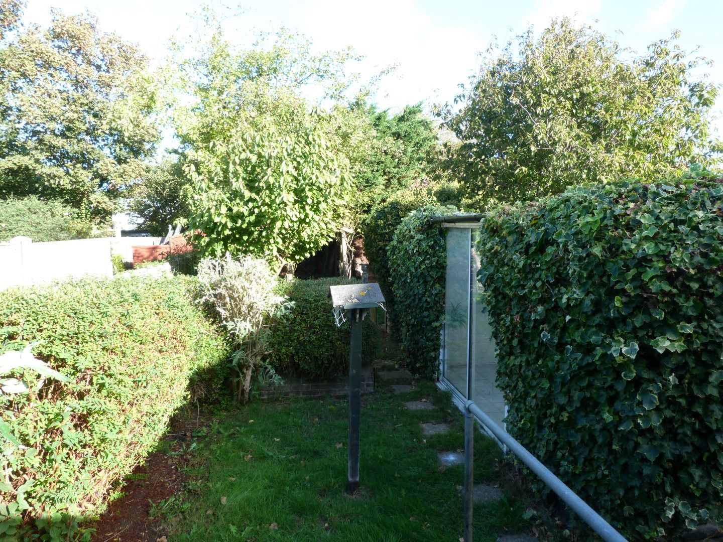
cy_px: 271
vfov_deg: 54.9
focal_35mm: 25
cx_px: 362
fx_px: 522
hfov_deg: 69.4
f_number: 4.5
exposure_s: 1/60
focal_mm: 4.5
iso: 80
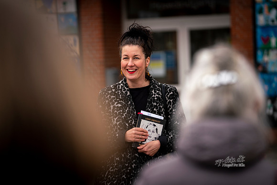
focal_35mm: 155
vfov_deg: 8.9
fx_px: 1193
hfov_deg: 13.2
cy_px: 92
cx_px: 138
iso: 200
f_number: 2.8
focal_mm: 155
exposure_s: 1/1250
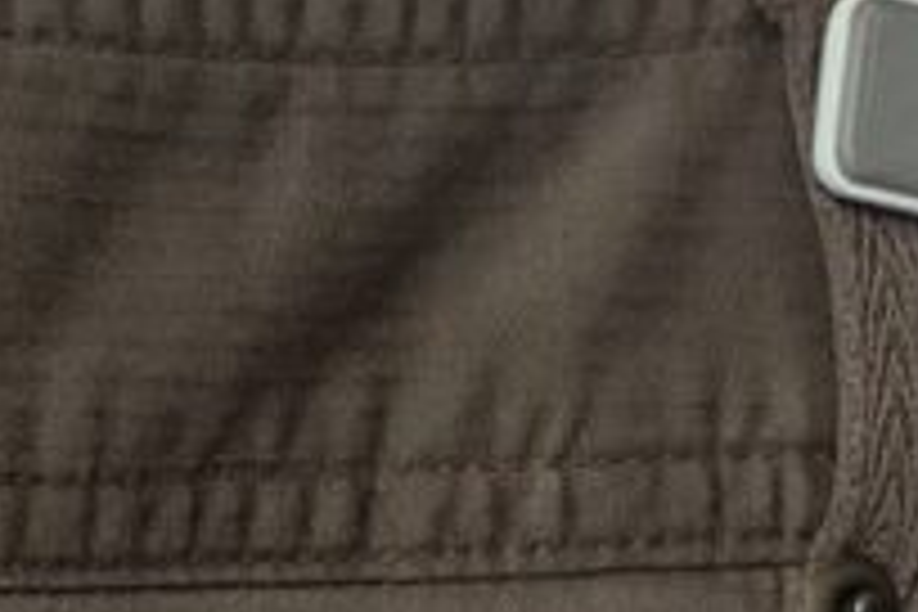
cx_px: -626
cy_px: 3010
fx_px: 6910
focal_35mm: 271
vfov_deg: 4.4
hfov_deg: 7.4
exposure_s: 1/161
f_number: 1.8
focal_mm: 4.25
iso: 25
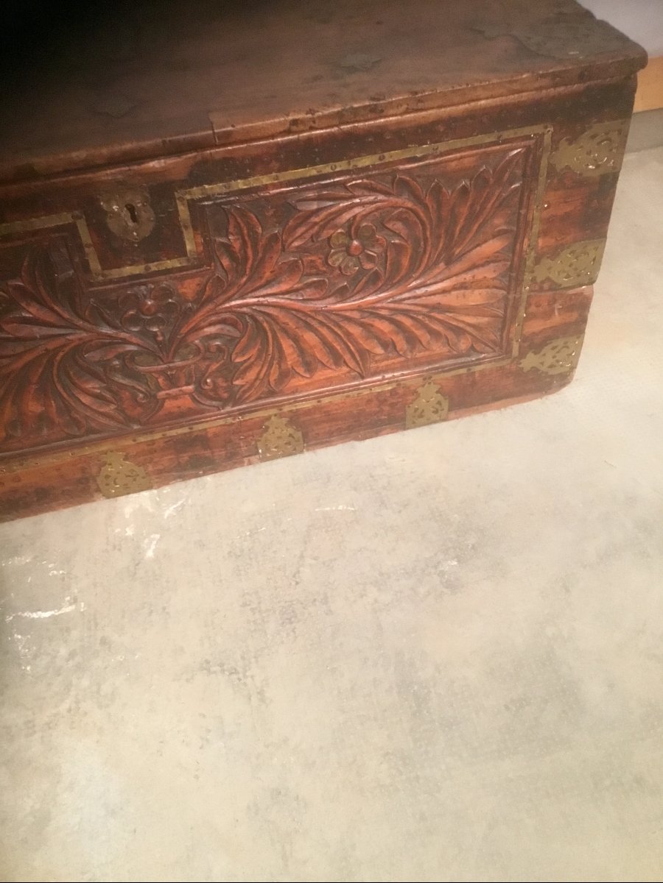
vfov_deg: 58.4
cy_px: 442
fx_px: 792
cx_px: 332
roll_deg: +3.6
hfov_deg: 45.4
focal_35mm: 31
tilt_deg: -44.9
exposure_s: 1/17
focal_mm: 3.3
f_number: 2.4
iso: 250
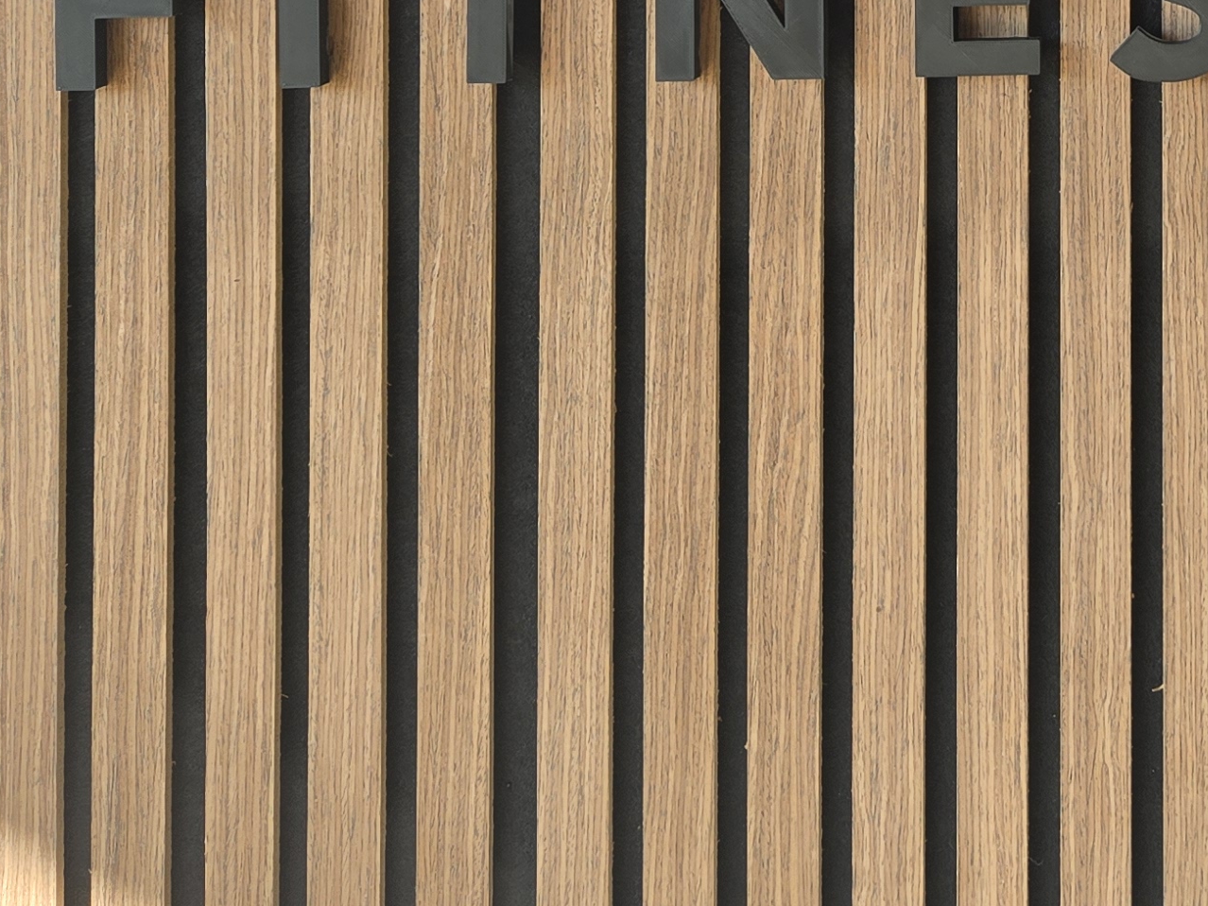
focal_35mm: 72
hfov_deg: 25.1
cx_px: 1334
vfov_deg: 19.0
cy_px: -247
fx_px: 2512
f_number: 1.8
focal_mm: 5.4
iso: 25
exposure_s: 1/174
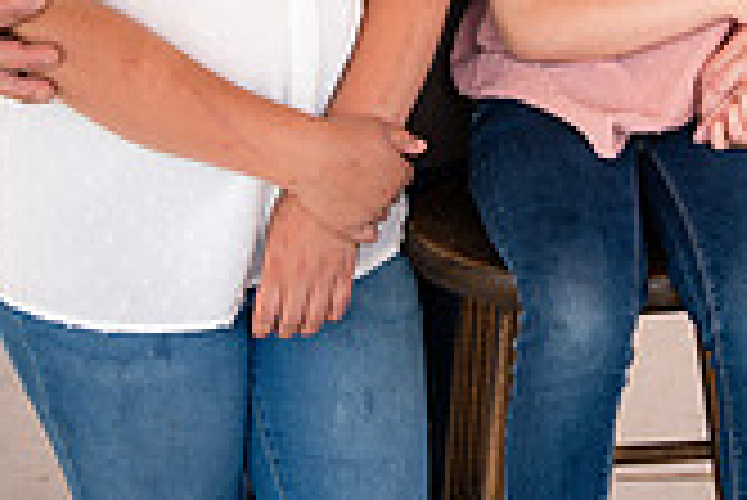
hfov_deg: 12.0
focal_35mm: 171
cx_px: 580
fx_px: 3551
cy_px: -257
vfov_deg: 7.9
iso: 250
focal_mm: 63
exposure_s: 1/250
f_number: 5.6
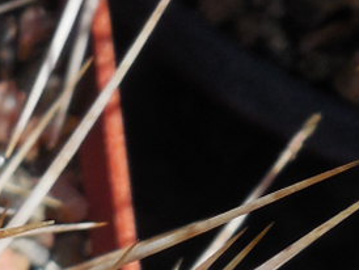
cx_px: -392
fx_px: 1879
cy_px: 260
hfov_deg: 10.0
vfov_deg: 8.2
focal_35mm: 181
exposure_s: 1/1250
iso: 125
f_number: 3.6
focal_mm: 5.6
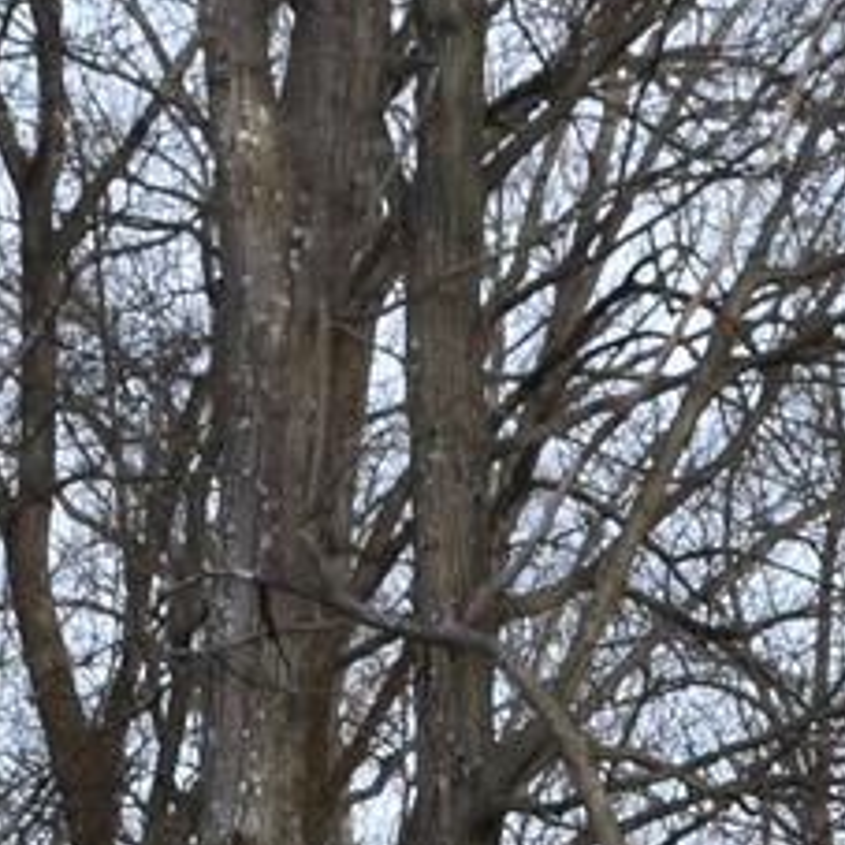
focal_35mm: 253
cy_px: 2340
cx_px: 469
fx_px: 6987
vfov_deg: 6.4
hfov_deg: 6.9
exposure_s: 1/250
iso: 320
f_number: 8
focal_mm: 22
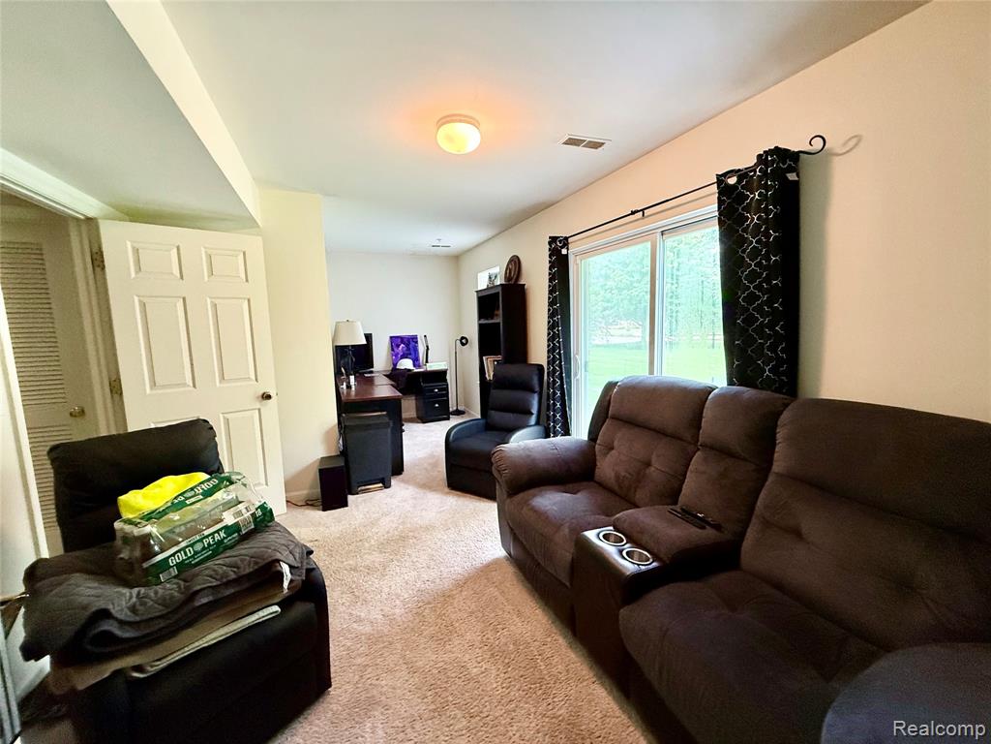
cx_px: 496
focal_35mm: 14
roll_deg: +1.3
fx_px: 401
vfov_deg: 85.7
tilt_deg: -6.2
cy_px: 372
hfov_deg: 102.1
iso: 400
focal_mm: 2.22
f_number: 2.2
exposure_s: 1/60
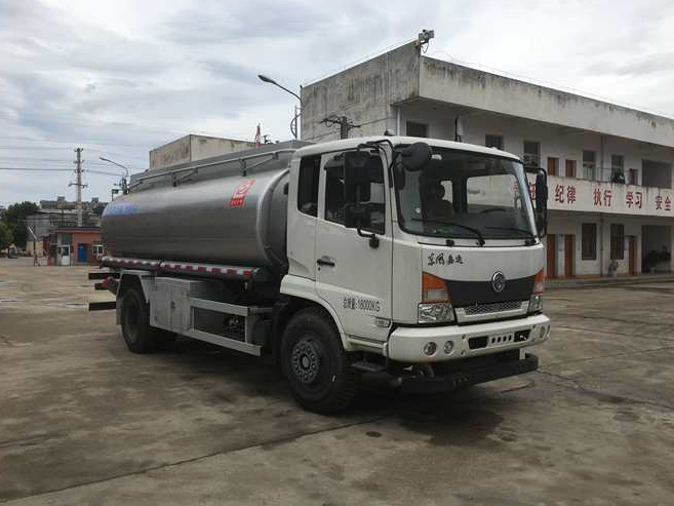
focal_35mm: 30
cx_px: 342
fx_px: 584
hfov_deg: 60.0
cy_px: 258
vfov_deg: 46.8
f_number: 2.2
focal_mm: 4.15
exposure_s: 1/2137
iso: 25
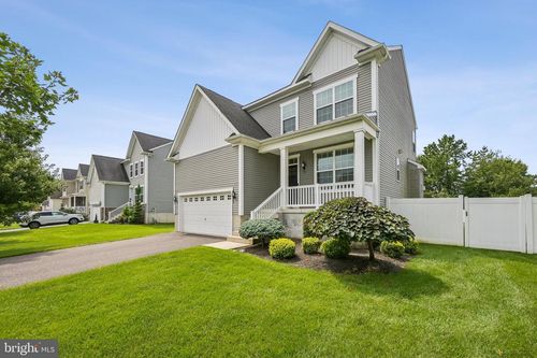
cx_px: 268
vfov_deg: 81.2
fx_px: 209
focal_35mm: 14
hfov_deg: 104.3
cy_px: 179
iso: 400
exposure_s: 1/640
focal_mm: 14
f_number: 11
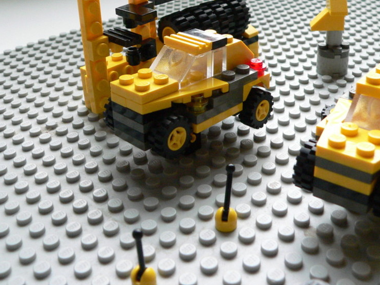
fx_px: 483
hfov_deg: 42.9
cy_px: 111
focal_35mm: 44
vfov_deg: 32.8
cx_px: 202
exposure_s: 1/125
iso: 400
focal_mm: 6
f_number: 3.7
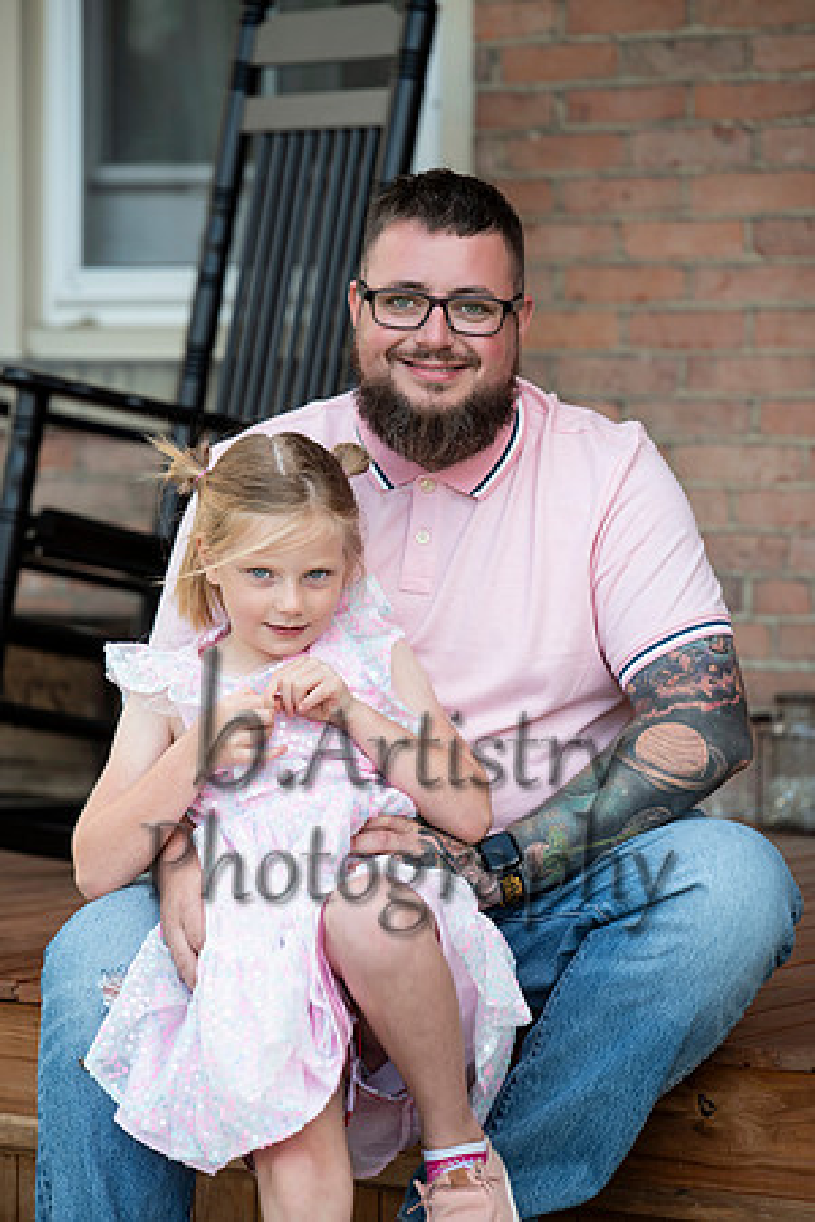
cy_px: 611
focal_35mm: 170
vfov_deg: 12.1
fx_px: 5772
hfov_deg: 8.1
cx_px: 408
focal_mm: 170
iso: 200
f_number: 4
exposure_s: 1/125
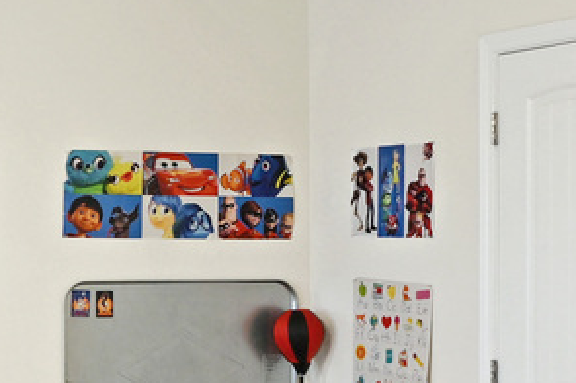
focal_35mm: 99
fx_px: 1582
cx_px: -161
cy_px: 262
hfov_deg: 19.2
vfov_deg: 13.8
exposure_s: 1/20
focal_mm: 12
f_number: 3.5
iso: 125
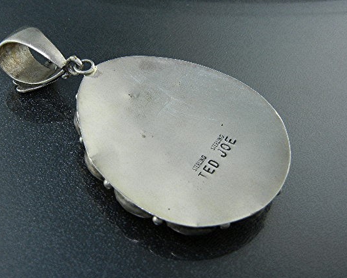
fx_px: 472
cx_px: 144
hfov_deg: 40.2
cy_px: 122
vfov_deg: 32.7
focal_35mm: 46
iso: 200
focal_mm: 7.1
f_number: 3.7
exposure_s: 1/33
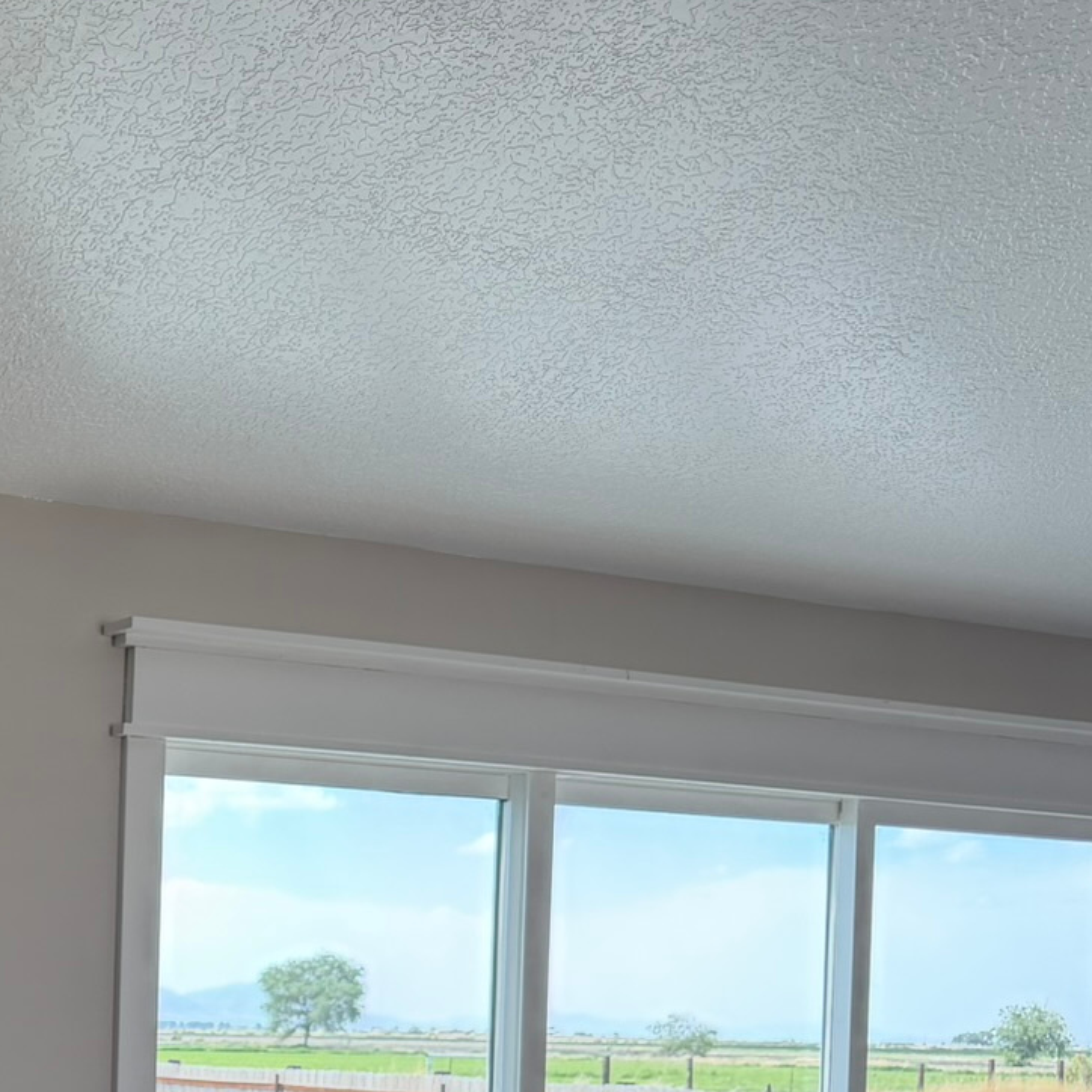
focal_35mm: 60
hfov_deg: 25.2
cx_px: -279
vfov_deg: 27.2
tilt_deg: -1.0
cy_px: 1057
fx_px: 2141
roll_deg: -1.0
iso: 125
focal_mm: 6.76
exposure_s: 1/145
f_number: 1.78
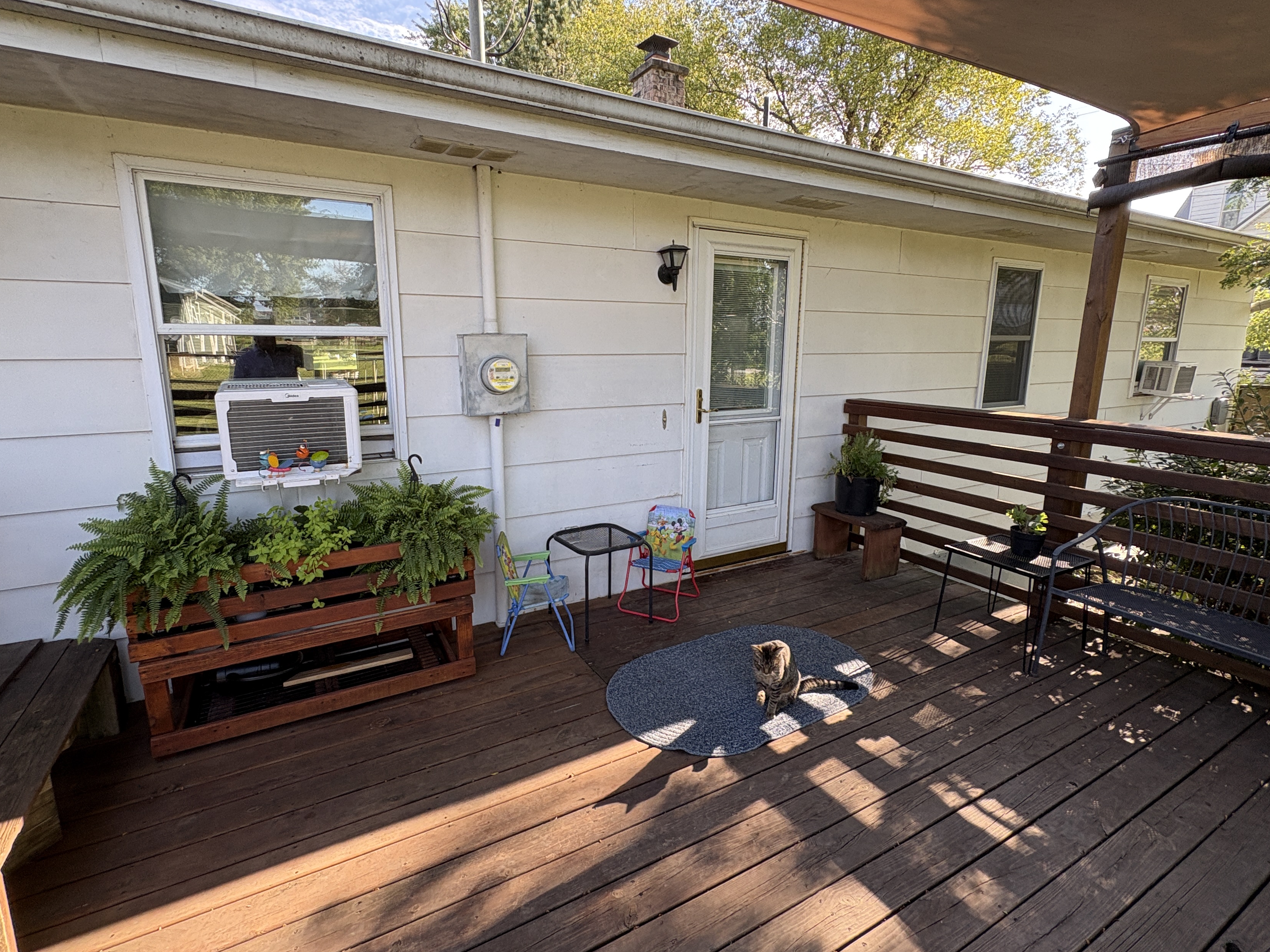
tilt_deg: -9.8
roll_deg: -0.5
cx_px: 625
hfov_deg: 91.0
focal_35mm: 17
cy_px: 460
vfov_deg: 74.7
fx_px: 624
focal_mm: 2.22
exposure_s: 1/99
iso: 40
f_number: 2.2
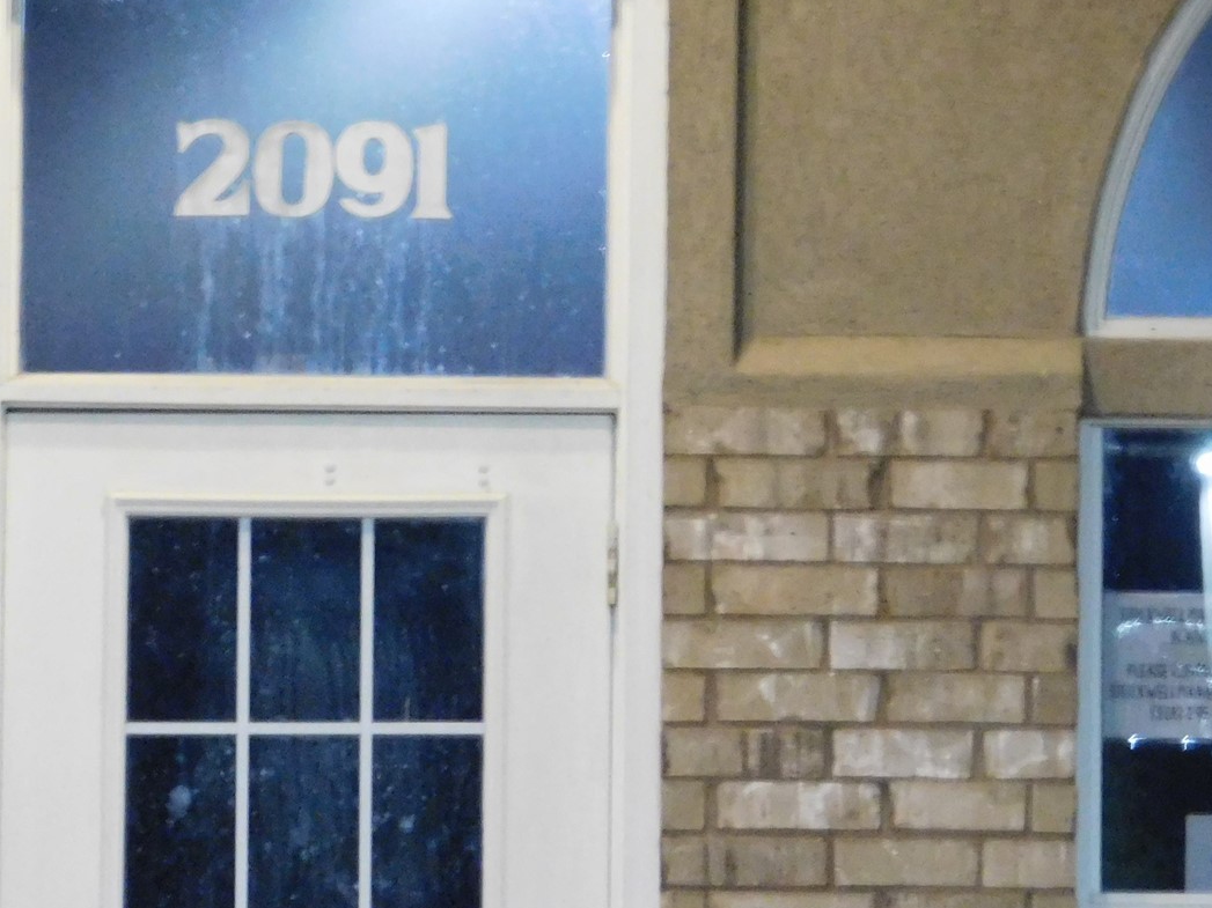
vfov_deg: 6.6
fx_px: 7877
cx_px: 407
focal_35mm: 225
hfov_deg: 8.8
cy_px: 750
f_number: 4.8
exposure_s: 1/5
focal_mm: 20.3
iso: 800
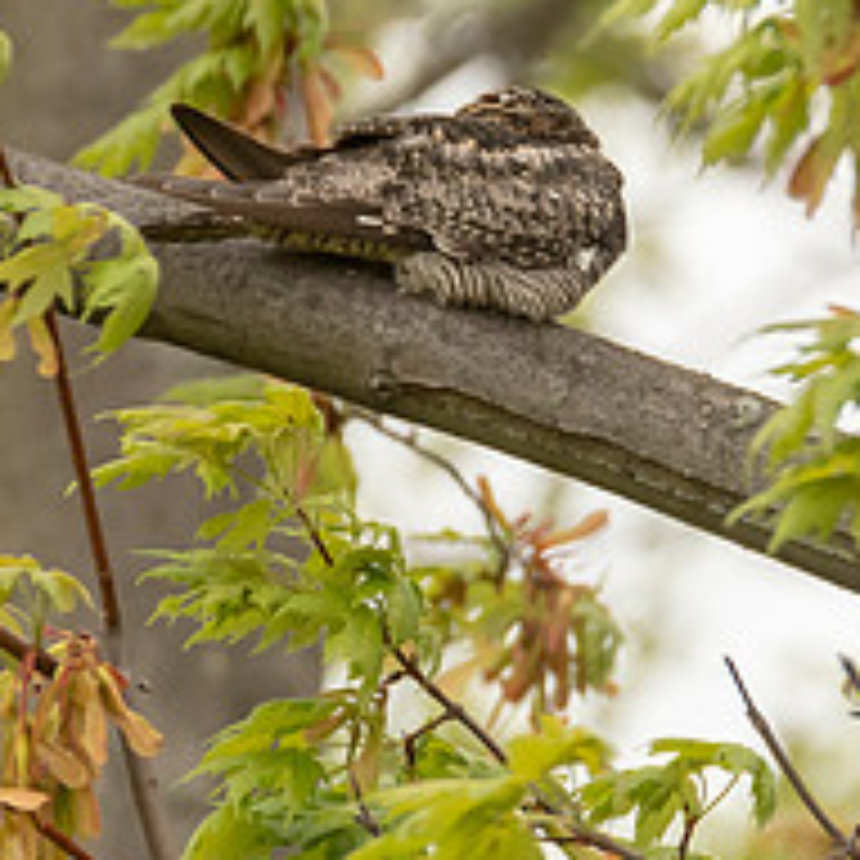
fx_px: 65182
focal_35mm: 2319
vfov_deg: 0.8
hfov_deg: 0.8
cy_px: 200
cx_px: 513
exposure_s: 1/800
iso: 800
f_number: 8
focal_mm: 600
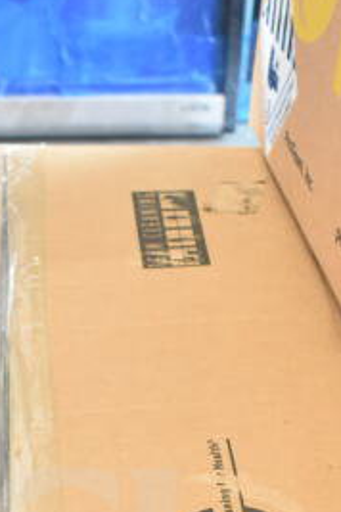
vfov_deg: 17.3
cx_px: 10
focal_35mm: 113
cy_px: 619
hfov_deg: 12.0
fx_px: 1605
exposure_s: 1/80
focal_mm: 22
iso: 1600
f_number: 4.5
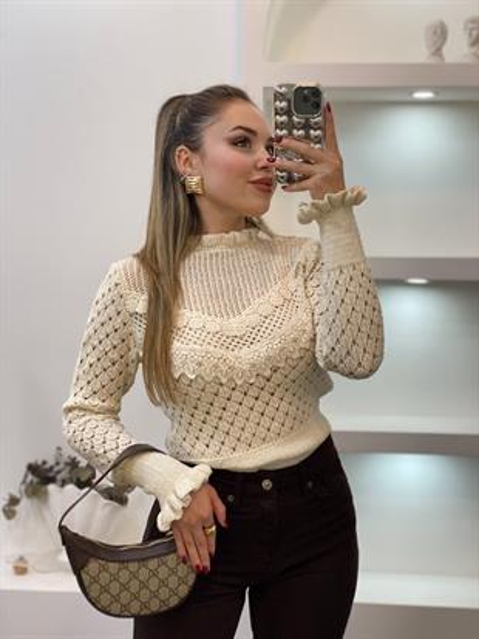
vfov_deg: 36.8
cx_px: 240
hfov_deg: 28.0
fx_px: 959
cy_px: 320
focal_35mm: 52
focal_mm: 6
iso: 80
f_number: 2
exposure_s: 1/100
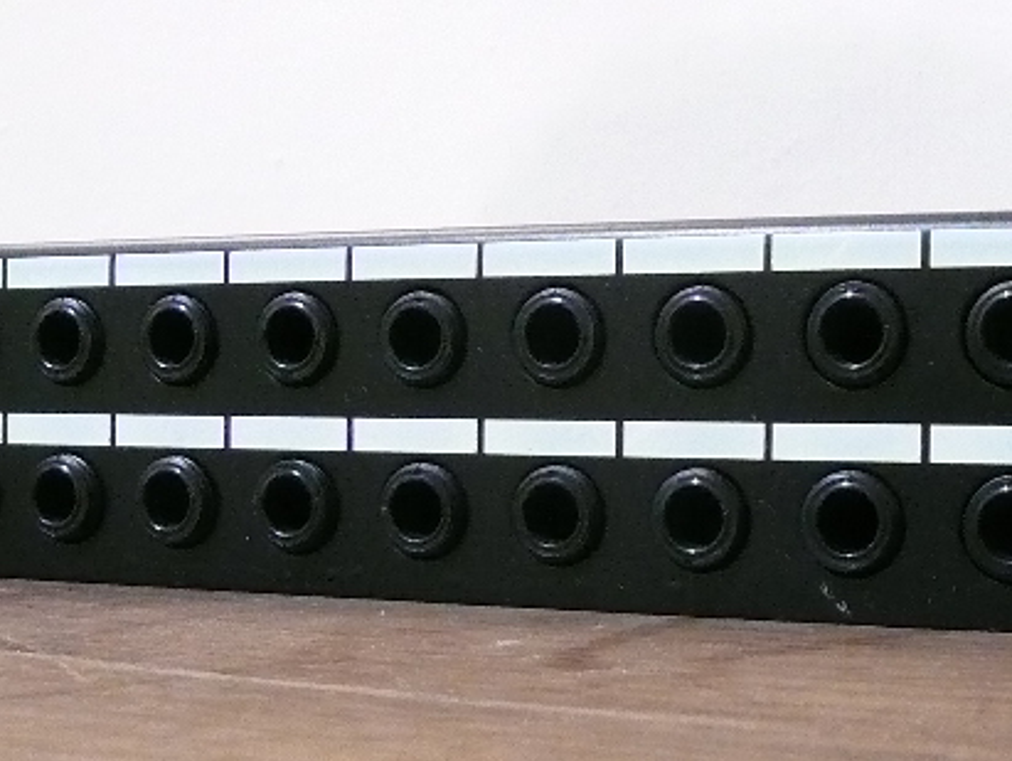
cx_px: 640
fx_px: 2048
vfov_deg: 21.0
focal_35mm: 70
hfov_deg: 27.6
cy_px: 421
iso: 400
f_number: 2.9
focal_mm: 4.9
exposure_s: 1/10
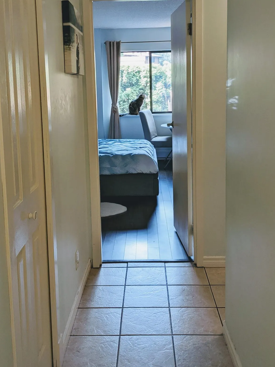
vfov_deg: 46.4
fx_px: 424
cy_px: 140
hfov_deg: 36.0
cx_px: 133
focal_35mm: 40
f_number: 1.73
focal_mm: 4.38
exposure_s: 1/120
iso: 65
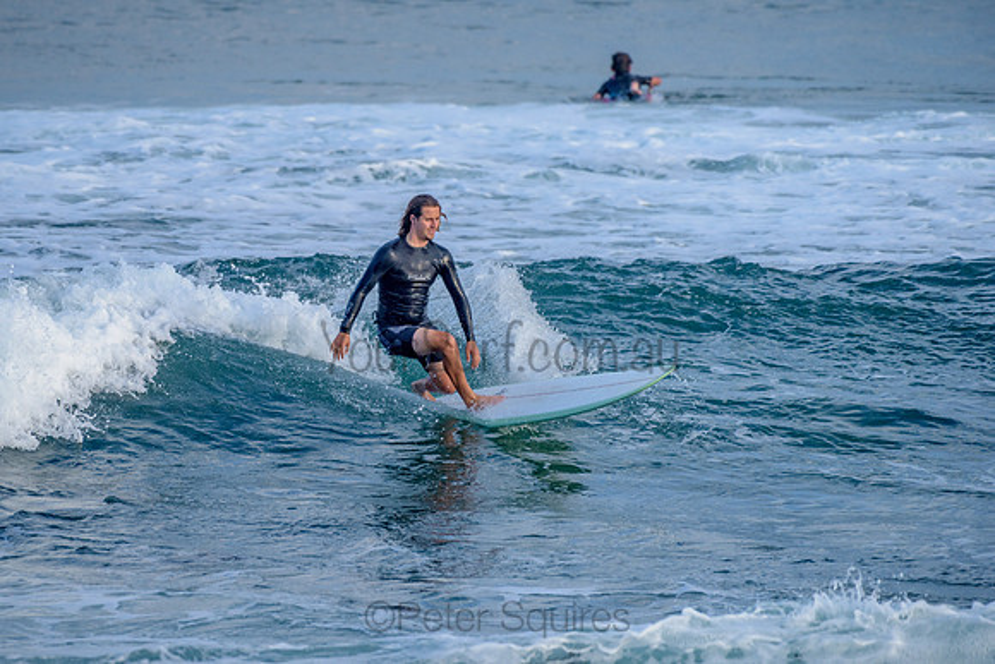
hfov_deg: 3.4
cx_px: 386
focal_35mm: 612
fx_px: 16920
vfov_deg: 2.2
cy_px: 258
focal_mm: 500
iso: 400
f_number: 5.6
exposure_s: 1/1250
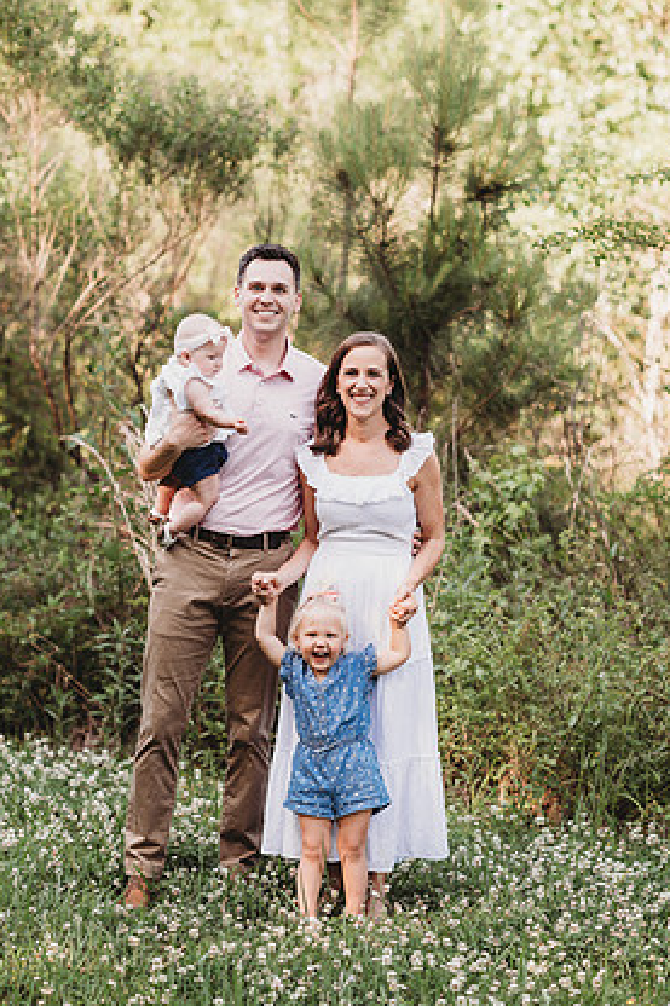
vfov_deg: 22.1
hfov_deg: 14.9
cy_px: 484
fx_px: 2570
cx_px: 331
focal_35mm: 92
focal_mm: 85
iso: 100
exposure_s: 1/250
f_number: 2.2
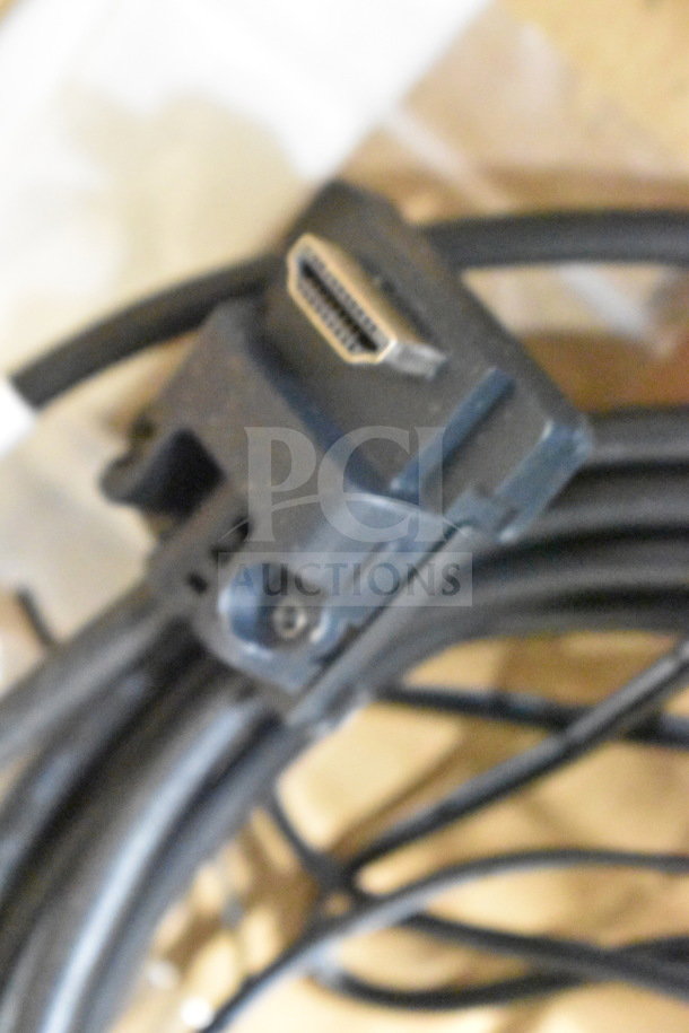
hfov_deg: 16.6
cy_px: 516
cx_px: 344
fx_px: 2368
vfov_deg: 24.6
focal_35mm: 82
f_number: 5.6
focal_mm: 55
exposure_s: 1/13
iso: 25600
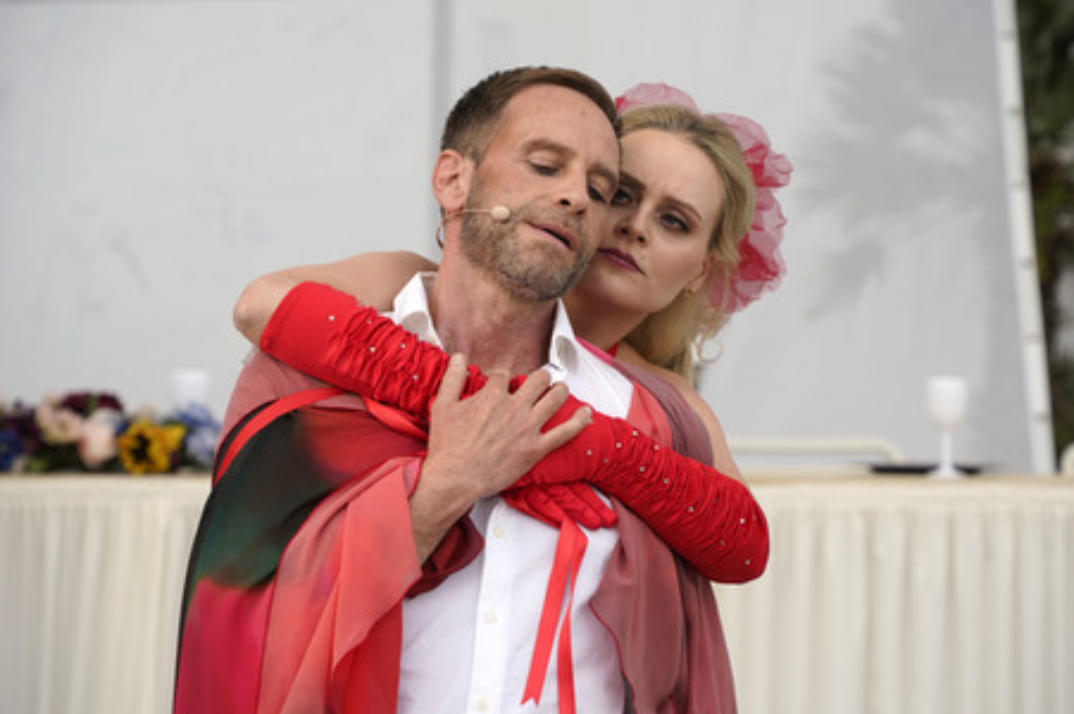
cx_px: 537
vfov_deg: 8.9
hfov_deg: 13.3
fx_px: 4591
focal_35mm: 154
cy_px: 357
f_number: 6.3
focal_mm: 154
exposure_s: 1/160
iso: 320
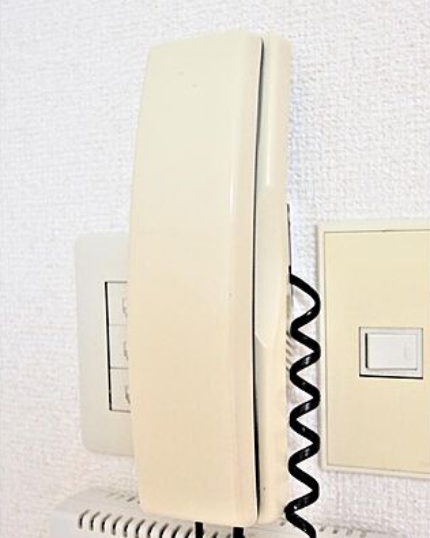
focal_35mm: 41
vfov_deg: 44.8
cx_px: 216
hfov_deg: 36.5
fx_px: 652
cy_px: 281
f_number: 4.5
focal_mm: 24
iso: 640
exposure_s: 1/40
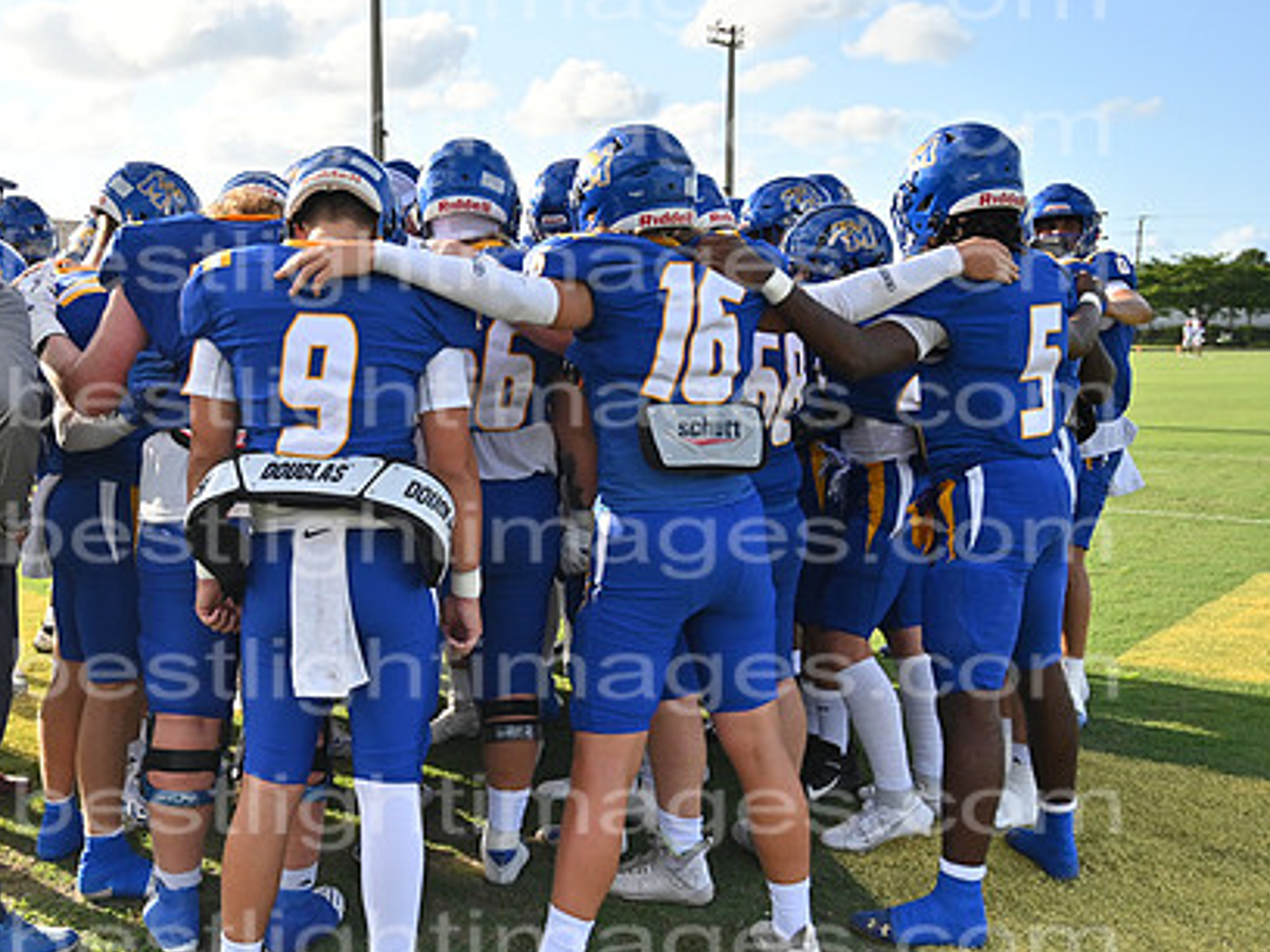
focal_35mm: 41
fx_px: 1504
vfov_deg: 35.1
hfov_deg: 45.1
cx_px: 417
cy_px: 473
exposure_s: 1/8000
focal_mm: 30
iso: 1400
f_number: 4
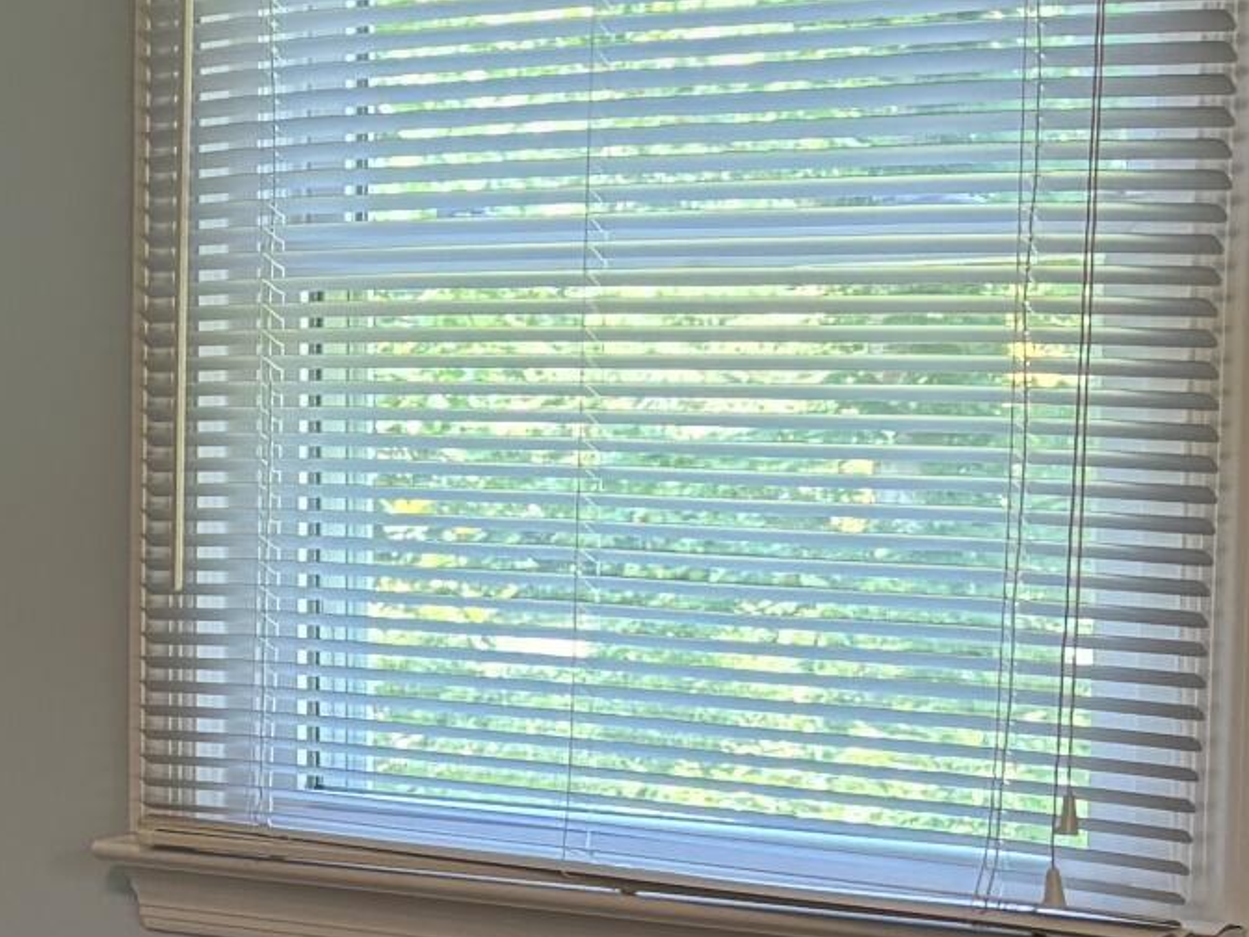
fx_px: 4185
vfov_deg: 12.7
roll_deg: +1.5
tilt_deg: -5.8
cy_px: 870
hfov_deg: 15.2
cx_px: -849
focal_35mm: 116
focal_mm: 5.96
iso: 100
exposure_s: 1/60
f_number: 1.6
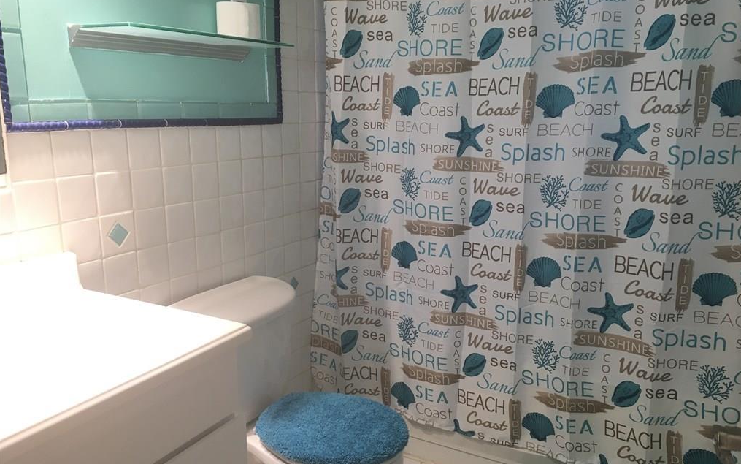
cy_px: 265
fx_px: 626
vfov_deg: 40.5
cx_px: 372
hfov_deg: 61.2
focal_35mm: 31
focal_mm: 4.15
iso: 64
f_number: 2.2
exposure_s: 1/30
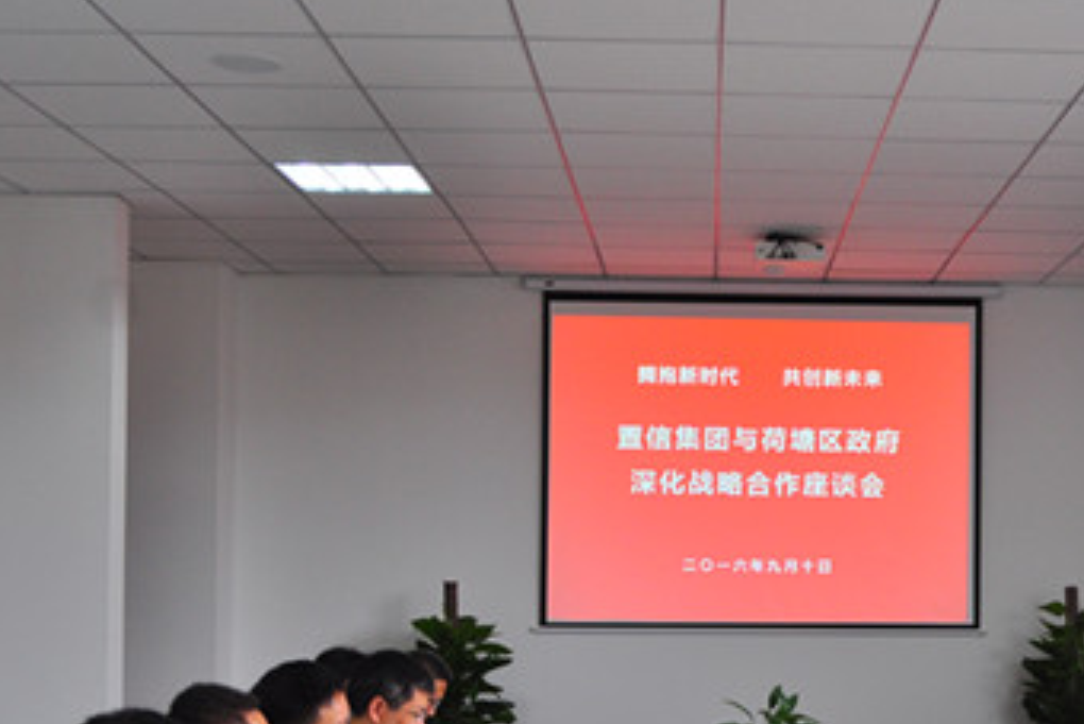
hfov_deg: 32.3
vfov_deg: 22.0
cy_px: 577
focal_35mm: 61
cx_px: 823
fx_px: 1834
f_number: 6.3
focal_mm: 23
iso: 400
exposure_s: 1/40
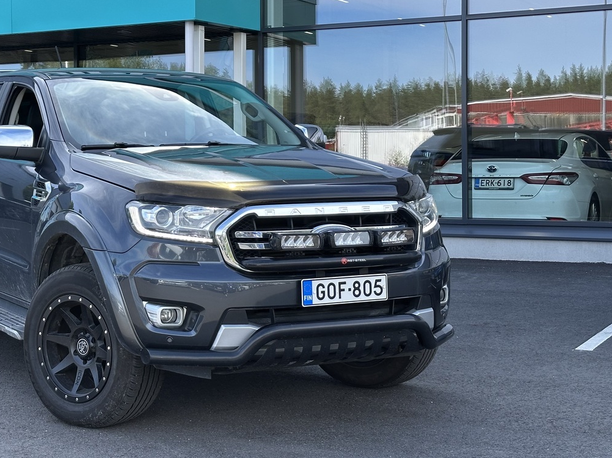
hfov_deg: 27.9
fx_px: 1220
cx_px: 178
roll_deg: -0.1
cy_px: 162
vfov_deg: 21.2
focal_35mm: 69
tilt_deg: +1.0
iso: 64
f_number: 1.78
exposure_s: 1/623
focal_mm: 6.86
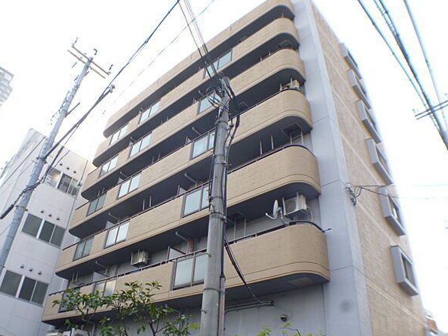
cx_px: 226
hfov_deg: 47.9
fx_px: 504
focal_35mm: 39
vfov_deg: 36.8
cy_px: 167
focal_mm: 6.8
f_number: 3.2
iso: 100
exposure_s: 1/125
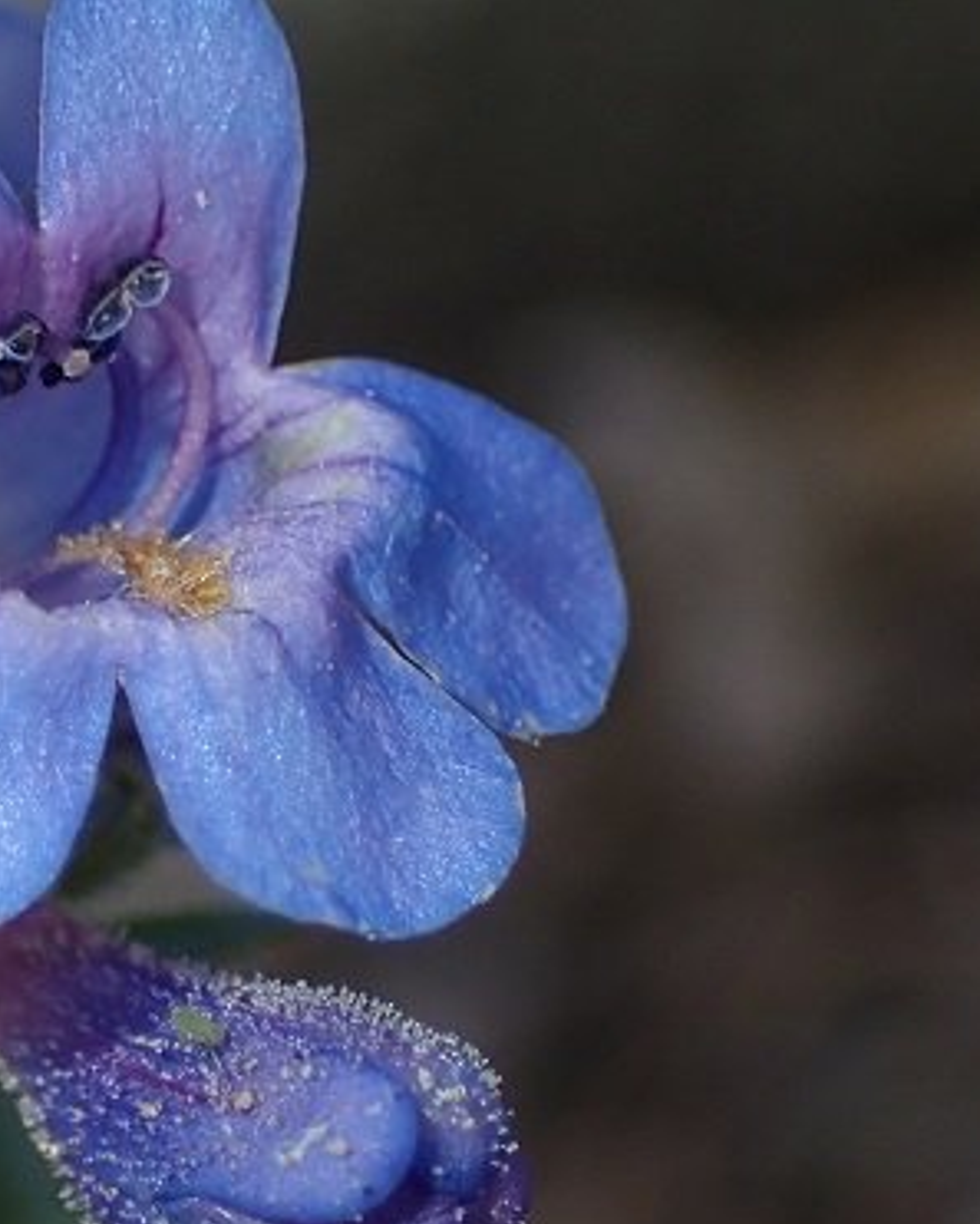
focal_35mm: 184
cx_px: 139
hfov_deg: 8.4
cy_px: 544
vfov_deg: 10.5
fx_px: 6668
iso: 125
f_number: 11
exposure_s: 1/60
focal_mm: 12.6
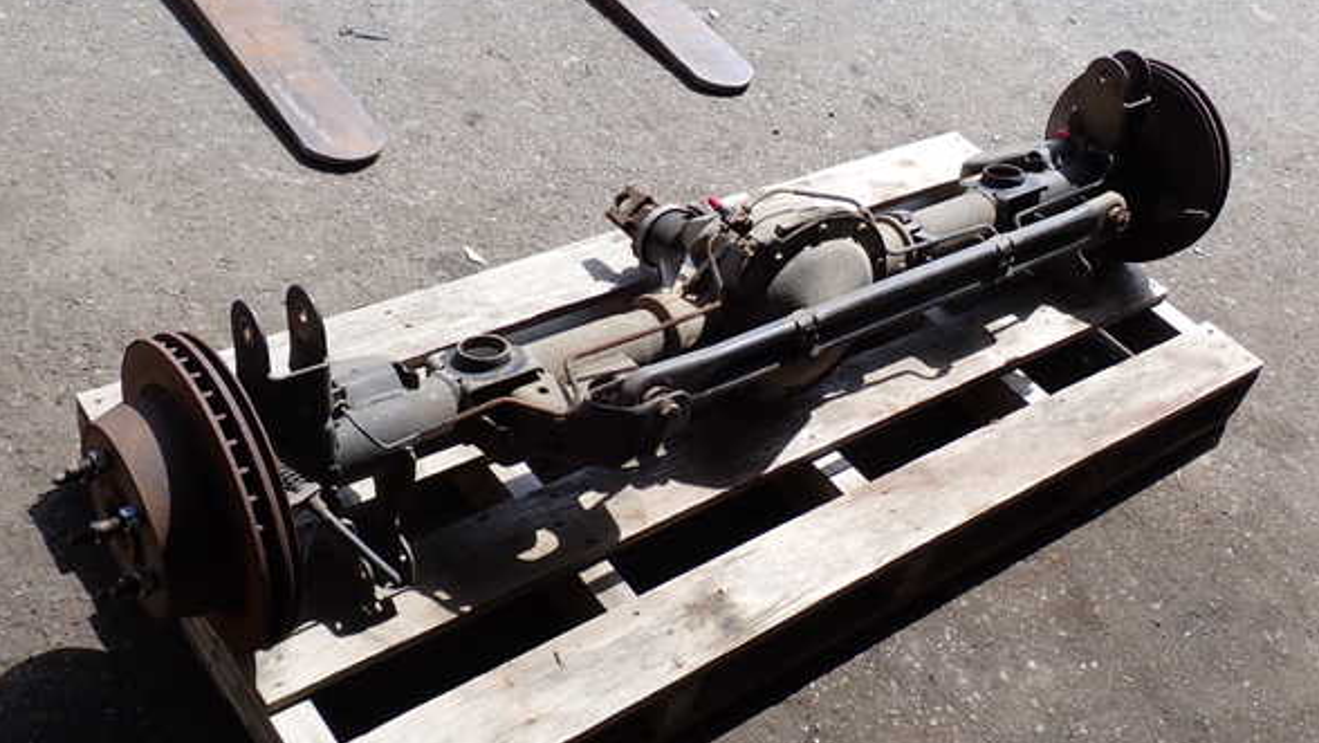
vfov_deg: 29.7
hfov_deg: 50.5
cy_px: 404
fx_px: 1399
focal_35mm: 40
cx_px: 666
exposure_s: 1/500
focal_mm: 6.37
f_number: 3.5
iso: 100
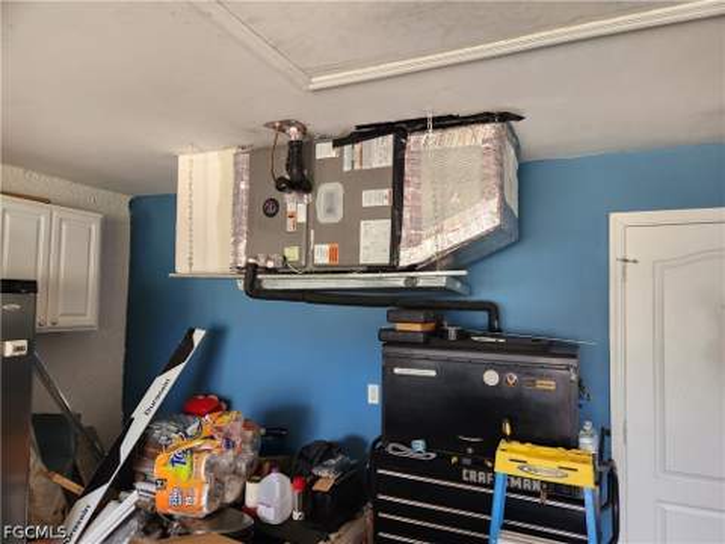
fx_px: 482
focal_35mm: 23
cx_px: 362
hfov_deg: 73.9
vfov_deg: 58.9
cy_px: 272
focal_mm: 5.4
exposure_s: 1/180
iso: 160
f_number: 1.8
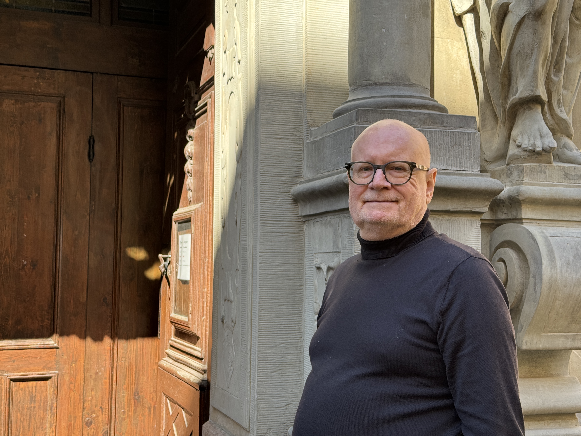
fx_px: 806
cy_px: 218
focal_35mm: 48
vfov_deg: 30.3
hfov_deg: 39.7
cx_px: 290
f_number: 1.78
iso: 64
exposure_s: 1/390
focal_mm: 6.76
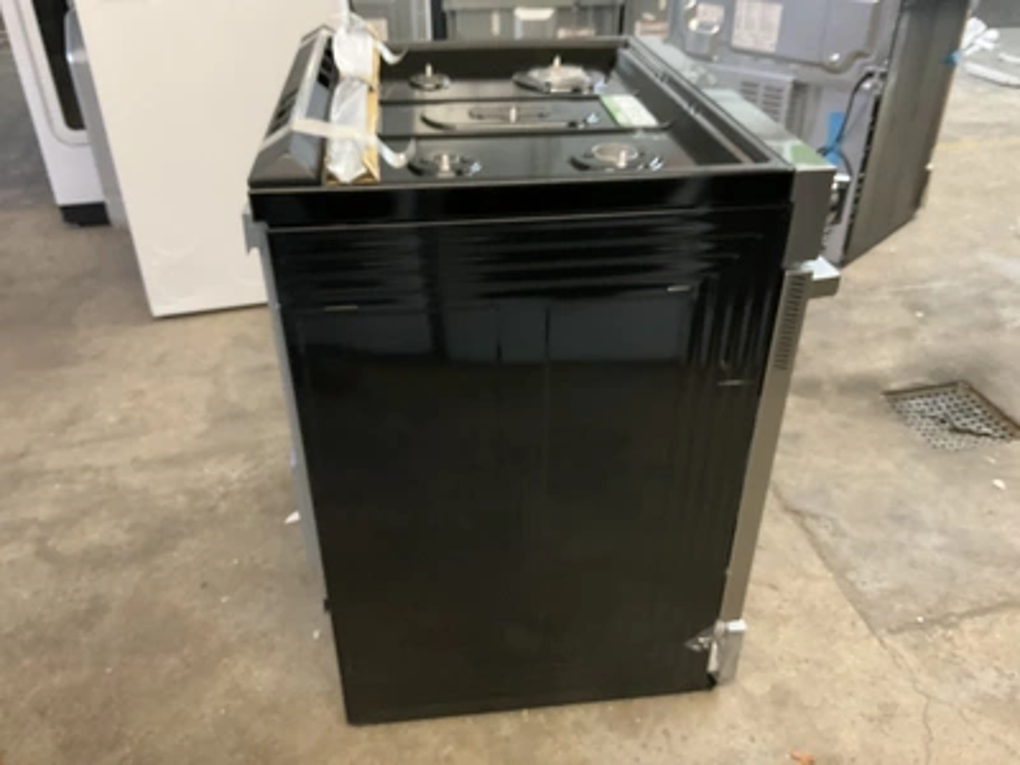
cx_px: 510
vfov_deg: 48.2
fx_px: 855
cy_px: 382
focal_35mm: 29
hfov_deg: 61.7
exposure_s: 1/30
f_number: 1.8
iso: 400
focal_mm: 3
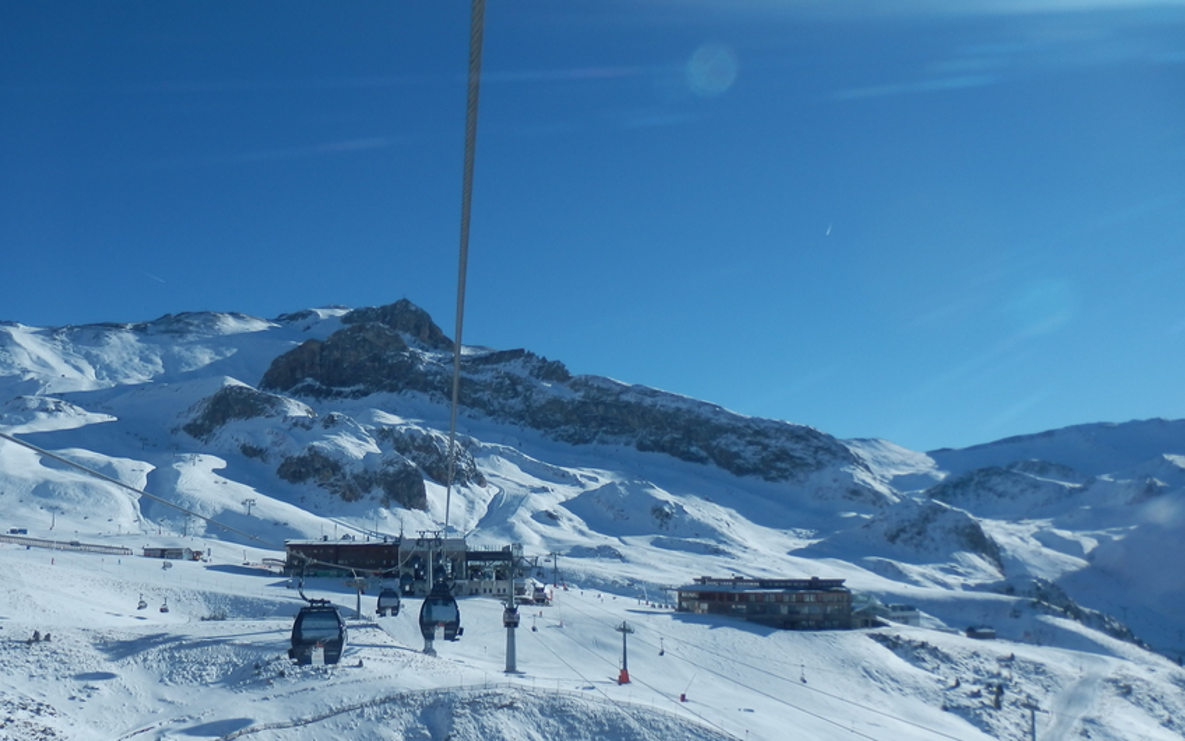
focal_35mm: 32
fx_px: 1033
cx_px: 479
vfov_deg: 38.9
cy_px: 509
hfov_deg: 59.2
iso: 80
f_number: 8.7
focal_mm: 4.5
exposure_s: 1/125
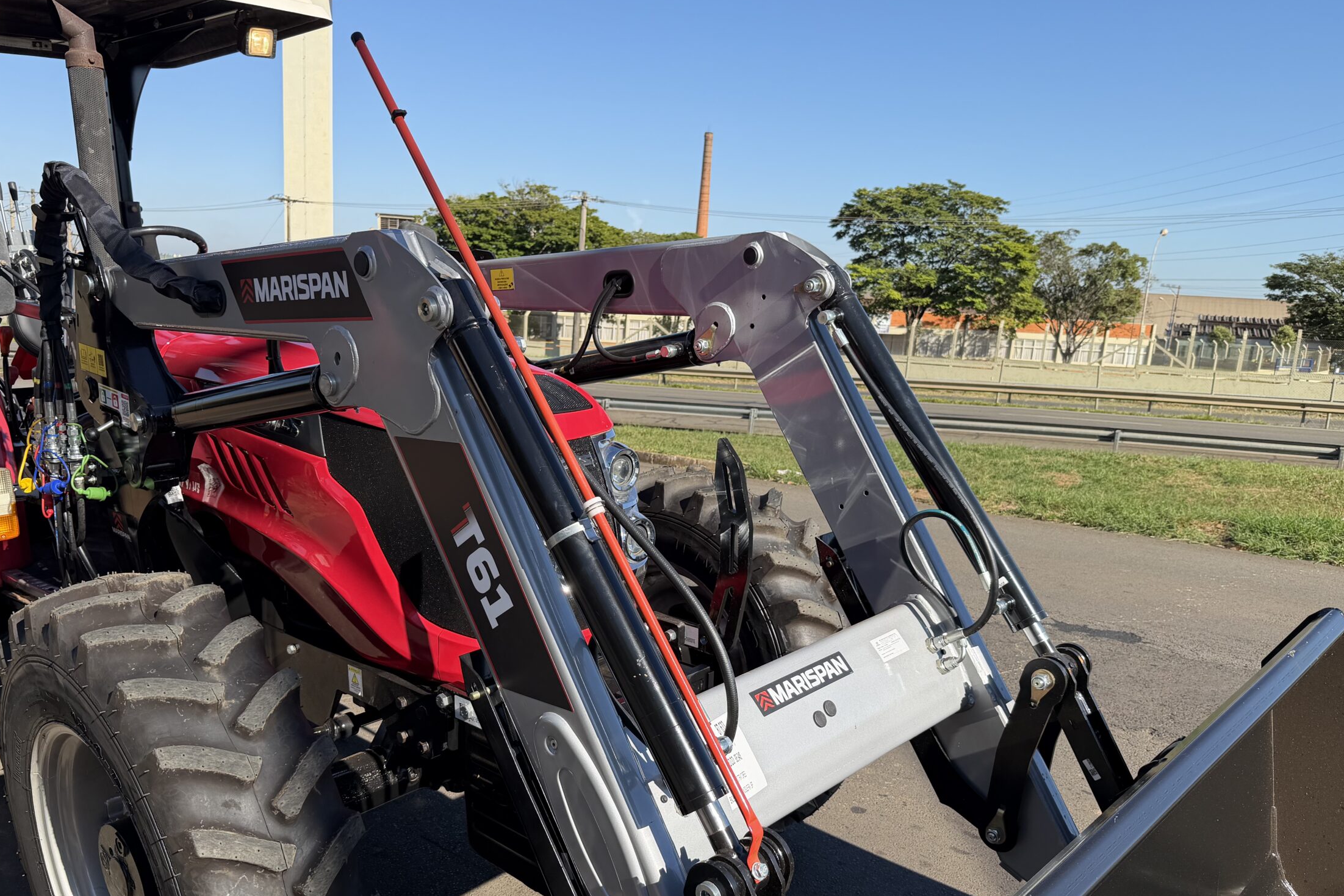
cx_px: 616
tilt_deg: -13.3
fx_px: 1083
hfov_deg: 63.6
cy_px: 550
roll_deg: -3.5
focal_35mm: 29
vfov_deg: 44.7
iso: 80
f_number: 1.78
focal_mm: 6.76
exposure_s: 1/3021
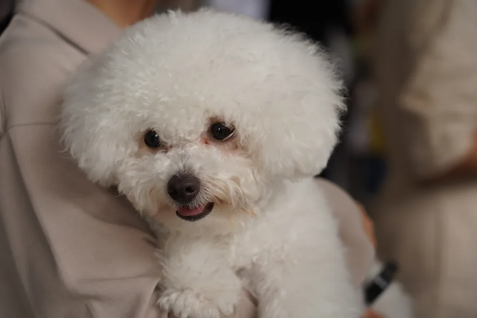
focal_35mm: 77
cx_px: 238
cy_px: 159
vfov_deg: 17.7
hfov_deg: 26.3
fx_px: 1020
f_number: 4.5
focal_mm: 77
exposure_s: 1/200
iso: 100
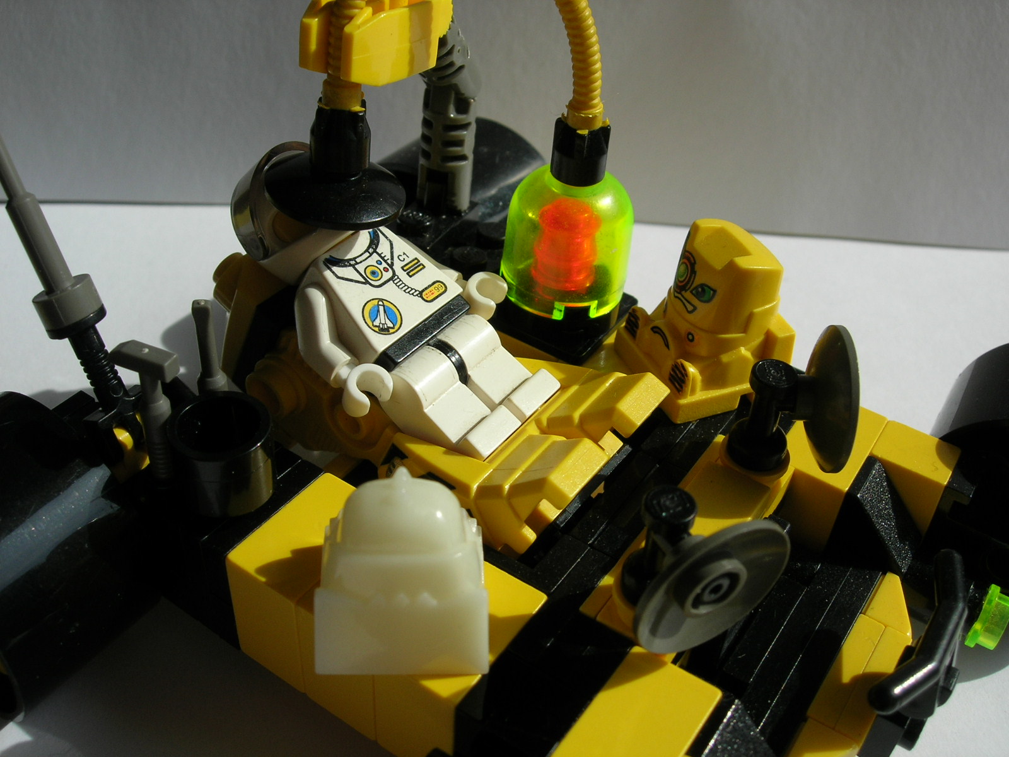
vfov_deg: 37.7
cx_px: 504
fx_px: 1108
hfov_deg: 49.0
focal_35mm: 38
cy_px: 378
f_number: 4.8
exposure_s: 1/543
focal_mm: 7.8
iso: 64
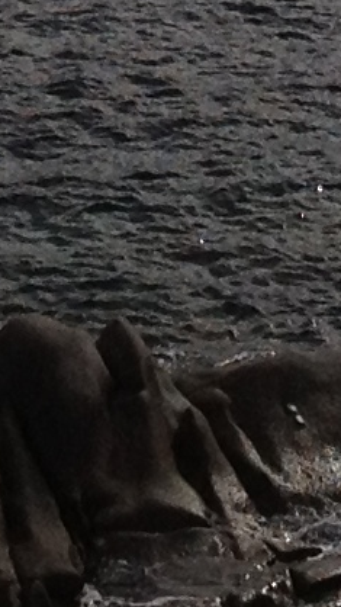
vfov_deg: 6.8
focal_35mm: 298
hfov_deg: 4.1
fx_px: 4792
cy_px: -910
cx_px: 321
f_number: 2.4
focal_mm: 4.28
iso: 64
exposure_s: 1/4608
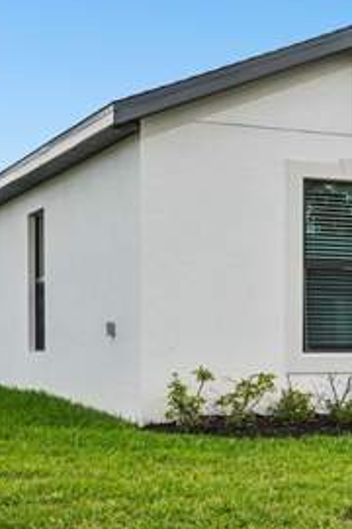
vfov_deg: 22.5
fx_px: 1327
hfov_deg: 14.2
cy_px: 305
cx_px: 508
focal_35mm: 90
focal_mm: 30.5
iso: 400
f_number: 8
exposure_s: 1/1000
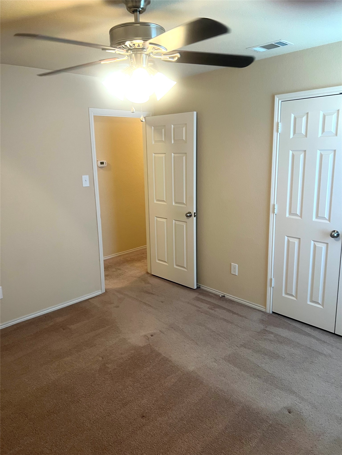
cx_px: 171
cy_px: 228
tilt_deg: -11.4
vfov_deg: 67.3
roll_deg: +1.9
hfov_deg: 53.1
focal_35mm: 26
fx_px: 343
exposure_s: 1/60
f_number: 1.5
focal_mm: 5.7
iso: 160
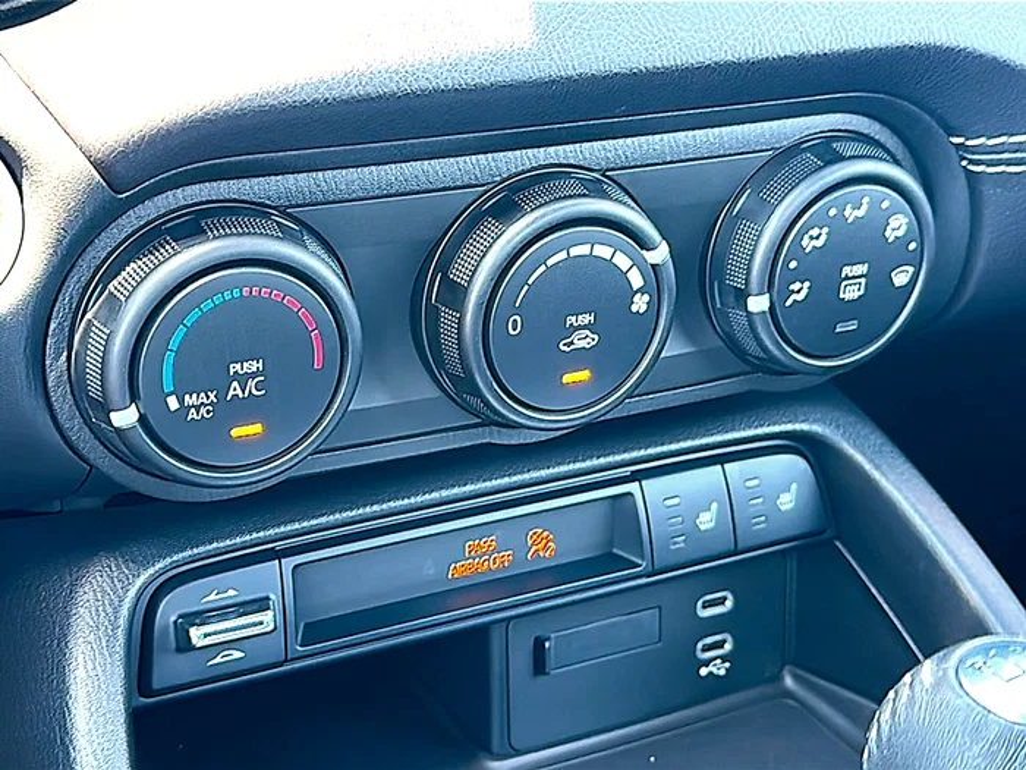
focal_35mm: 47
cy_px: 385
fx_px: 1393
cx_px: 513
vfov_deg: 30.9
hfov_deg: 40.4
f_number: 1.78
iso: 160
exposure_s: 1/80
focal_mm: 6.86
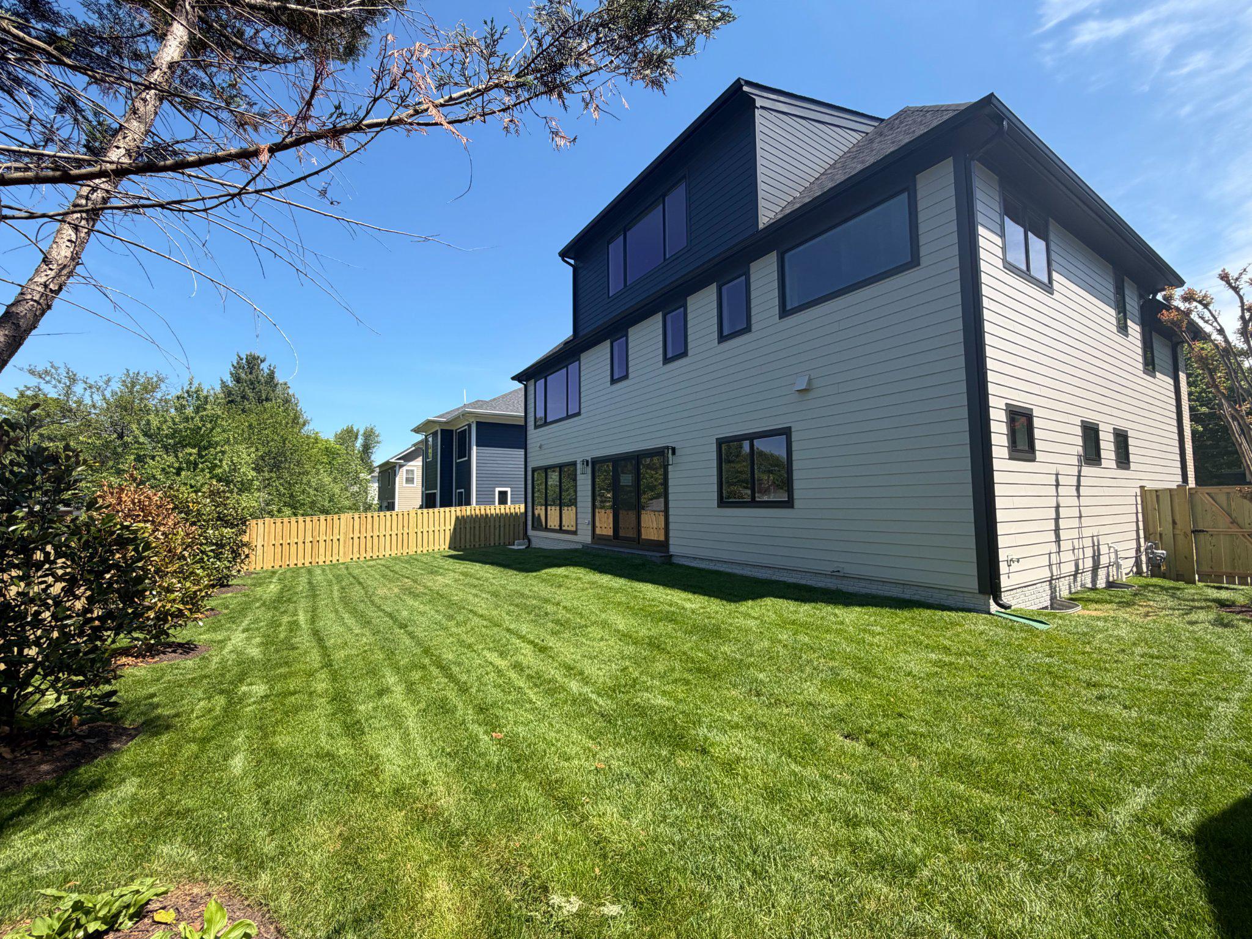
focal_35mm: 14
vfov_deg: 85.7
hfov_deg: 102.1
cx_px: 626
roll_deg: +0.4
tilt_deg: +3.1
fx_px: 506
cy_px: 470
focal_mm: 2.22
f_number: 2.2
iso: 40
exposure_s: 1/770
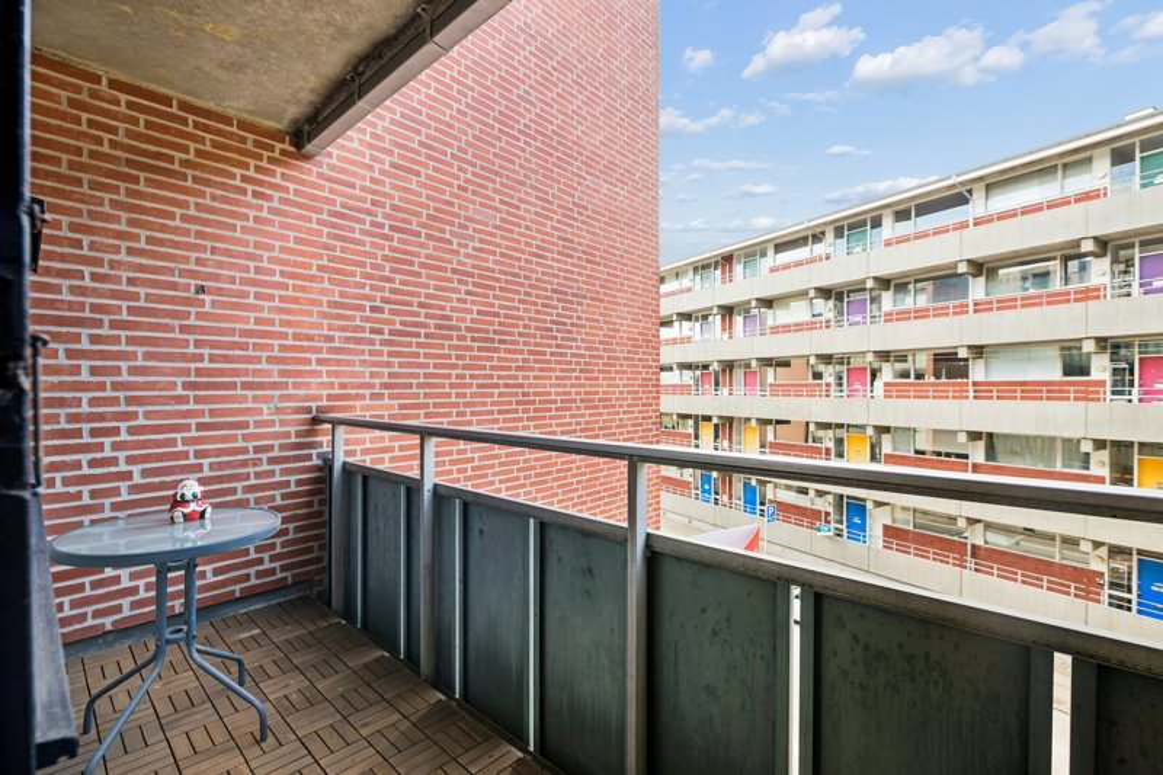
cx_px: 582
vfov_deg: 73.7
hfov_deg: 96.7
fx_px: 517
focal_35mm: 16
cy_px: 388
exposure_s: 1/50
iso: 160
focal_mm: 16
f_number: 5.6
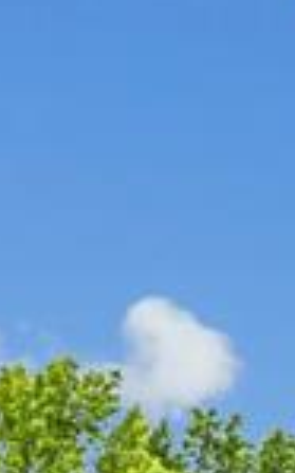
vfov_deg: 10.5
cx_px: 24
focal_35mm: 174
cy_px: 1095
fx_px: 2240
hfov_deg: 7.5
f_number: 2.8
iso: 100
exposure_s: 1/15
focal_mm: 12.3
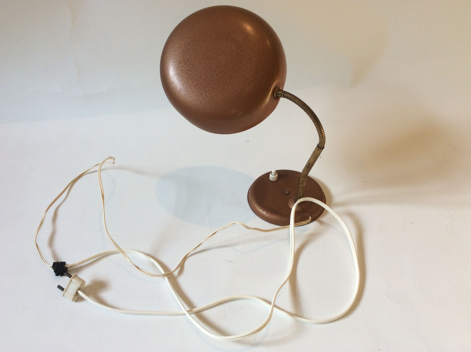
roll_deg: +2.6
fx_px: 435
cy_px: 176
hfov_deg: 56.9
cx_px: 236
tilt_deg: -44.0
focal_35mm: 32
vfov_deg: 44.1
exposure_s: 1/50
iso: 40
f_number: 2.4
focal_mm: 3.3
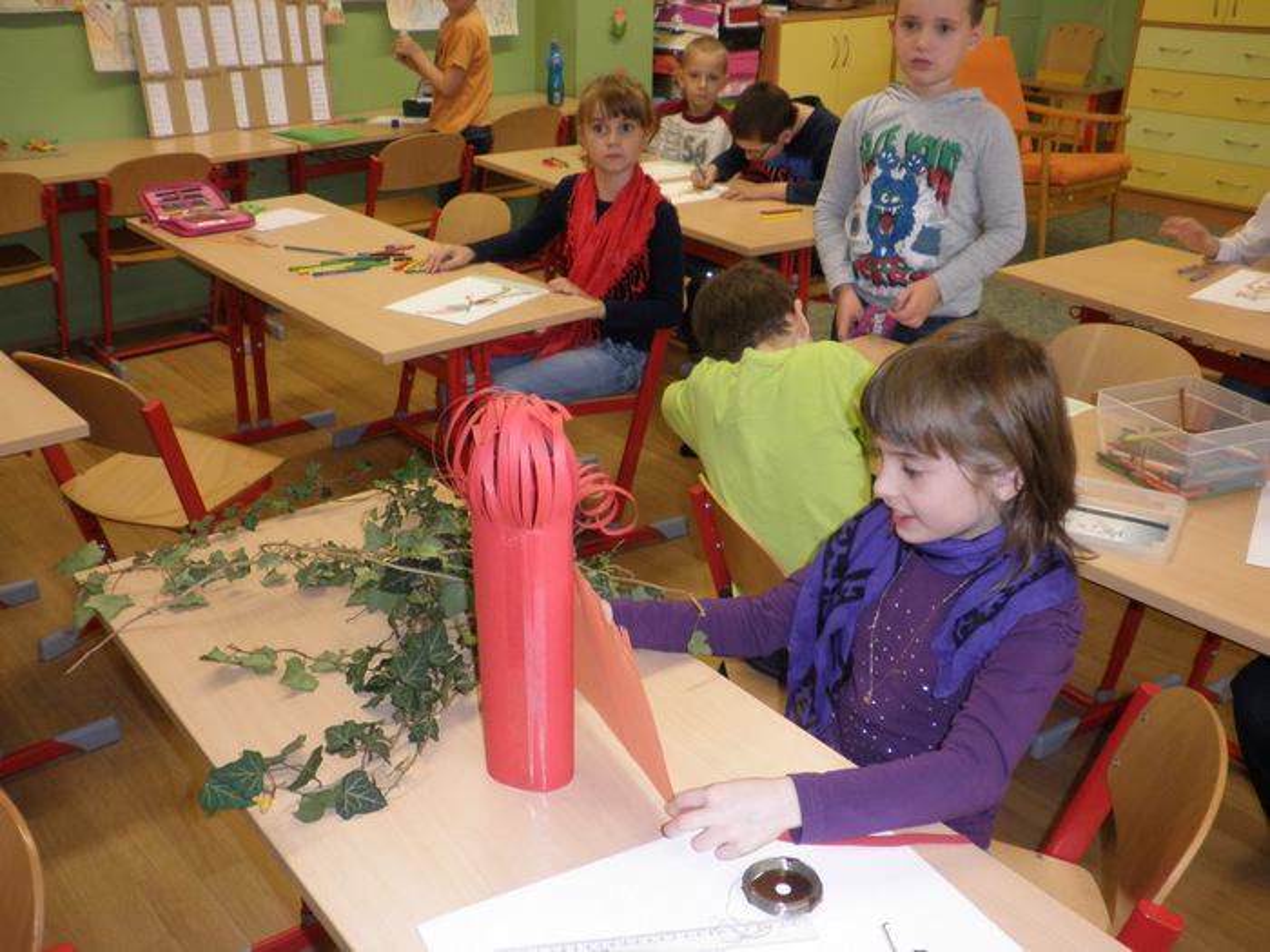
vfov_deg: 39.7
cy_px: 476
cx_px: 635
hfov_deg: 51.4
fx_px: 1321
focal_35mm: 36
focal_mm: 6.3
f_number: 3.5
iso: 160
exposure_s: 1/30
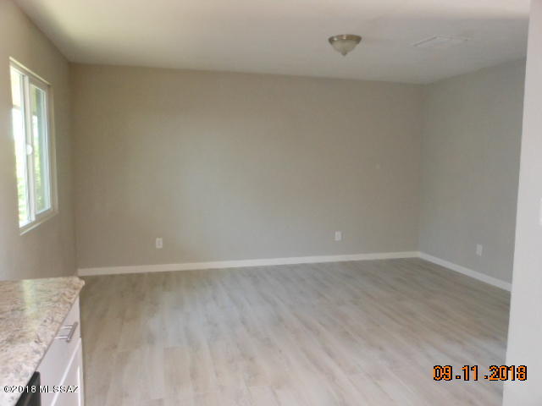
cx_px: 271
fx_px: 438
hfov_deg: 63.4
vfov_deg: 49.7
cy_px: 203
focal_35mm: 28
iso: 500
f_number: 3.7
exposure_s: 1/25
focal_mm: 5
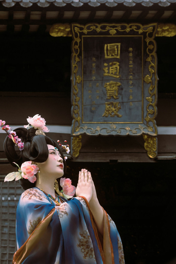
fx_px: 587
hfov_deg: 17.1
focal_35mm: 80
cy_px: 132
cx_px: 88
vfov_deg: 25.4
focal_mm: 80
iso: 500
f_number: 11
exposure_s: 1/400
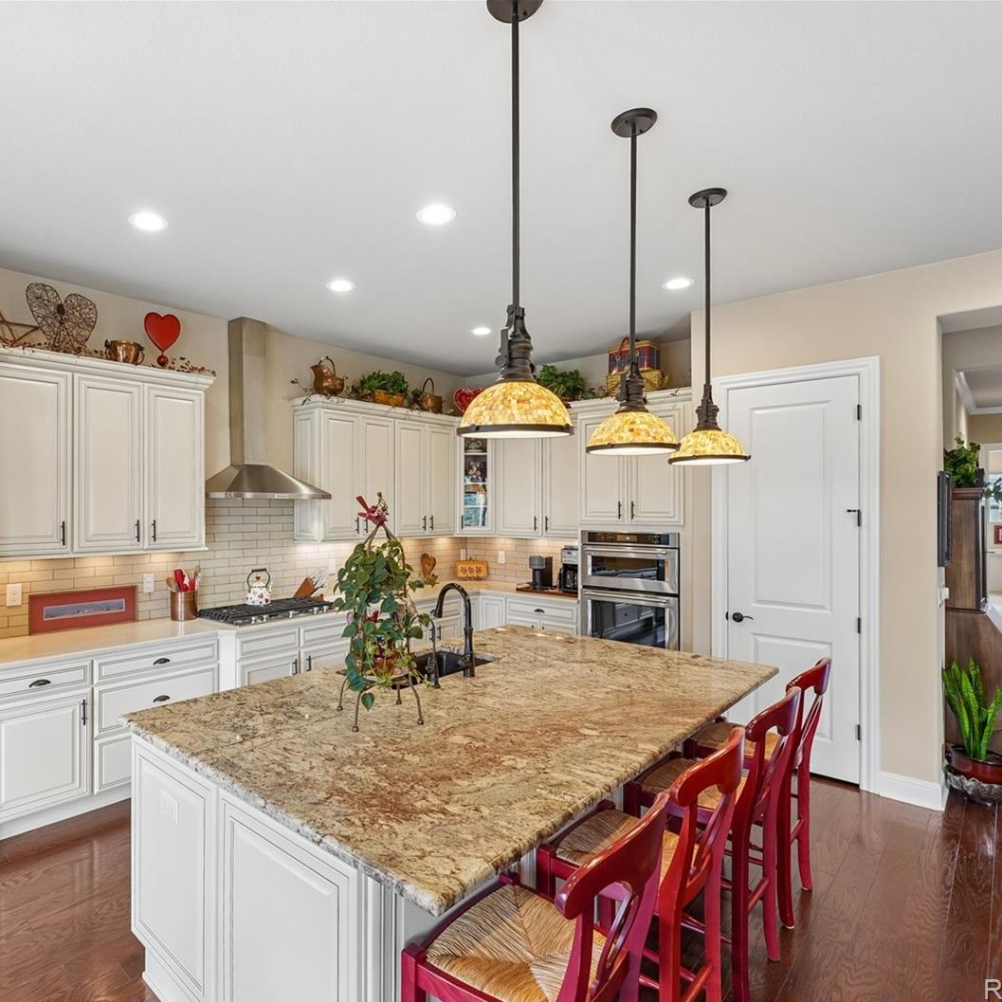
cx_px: 379
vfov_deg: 78.4
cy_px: 504
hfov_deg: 77.0
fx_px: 615
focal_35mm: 19
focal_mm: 14.6
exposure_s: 1/20
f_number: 8
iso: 400
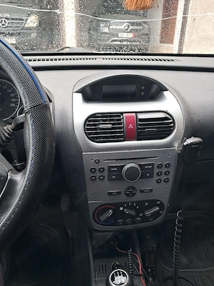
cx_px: 107
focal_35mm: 27
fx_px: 223
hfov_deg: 51.4
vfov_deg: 65.3
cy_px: 143
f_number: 1.8
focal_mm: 4
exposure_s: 1/50
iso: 80
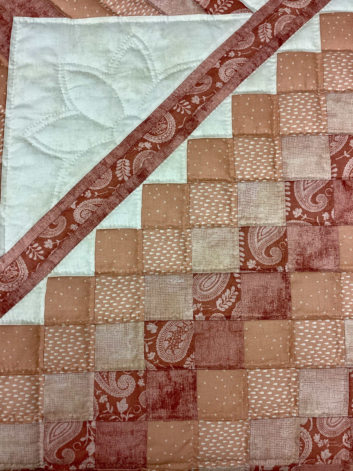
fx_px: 422
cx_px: 176
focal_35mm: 31
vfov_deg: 58.4
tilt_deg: -80.9
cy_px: 236
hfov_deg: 45.4
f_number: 2.4
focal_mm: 3.3
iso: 80
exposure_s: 1/120
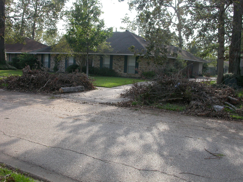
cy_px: 91
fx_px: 267
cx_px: 122
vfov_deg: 37.7
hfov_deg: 49.0
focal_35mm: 38
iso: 100
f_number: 5.3
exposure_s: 1/151
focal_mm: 7.85
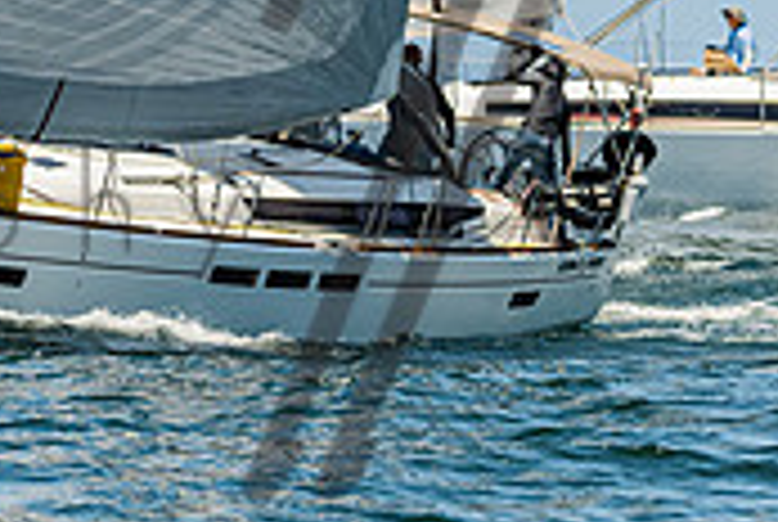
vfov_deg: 2.8
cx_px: 404
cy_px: 111
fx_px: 10802
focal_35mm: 499
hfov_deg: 4.1
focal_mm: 115
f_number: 5.6
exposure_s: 1/1250
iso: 320
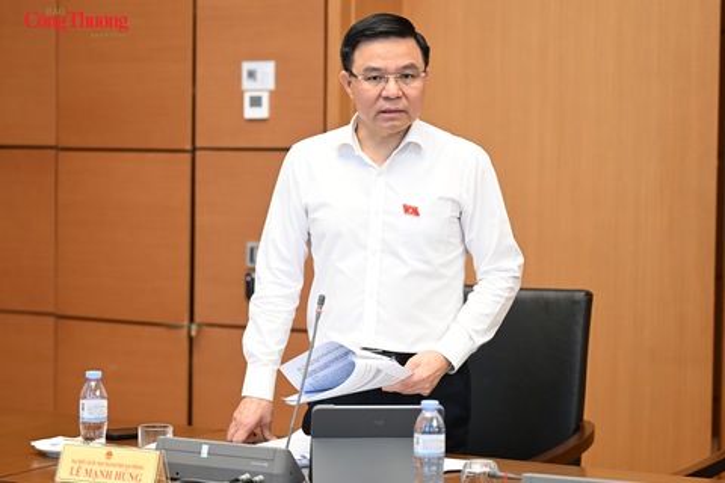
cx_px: 362
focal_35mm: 83
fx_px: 1671
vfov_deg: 16.5
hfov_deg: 24.5
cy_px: 242
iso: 800
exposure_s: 1/125
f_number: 2.8
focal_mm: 83
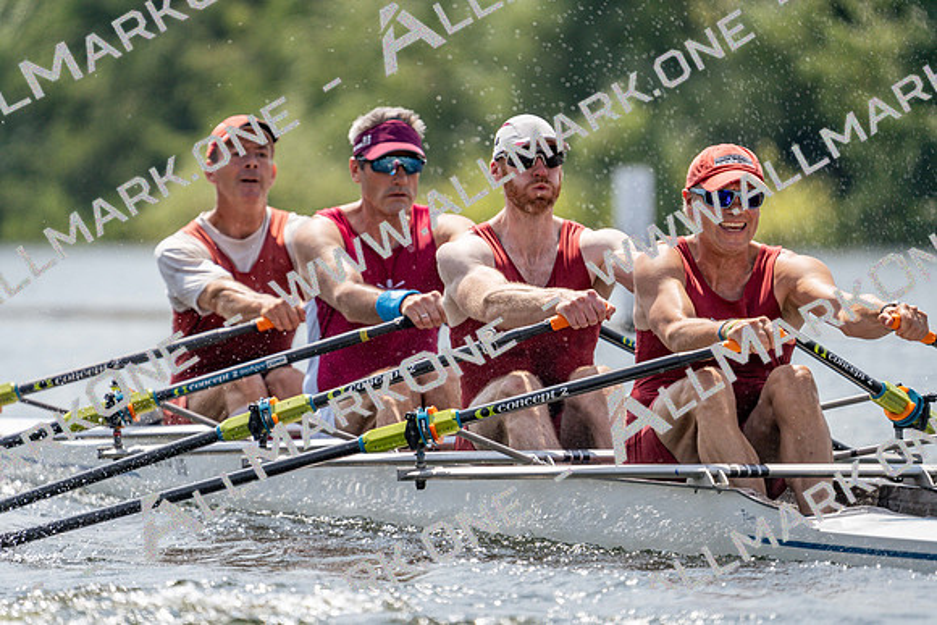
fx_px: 12912
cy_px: 312
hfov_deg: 4.2
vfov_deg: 2.8
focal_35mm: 496
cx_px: 468
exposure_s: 1/1600
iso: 250
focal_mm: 496
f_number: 6.3
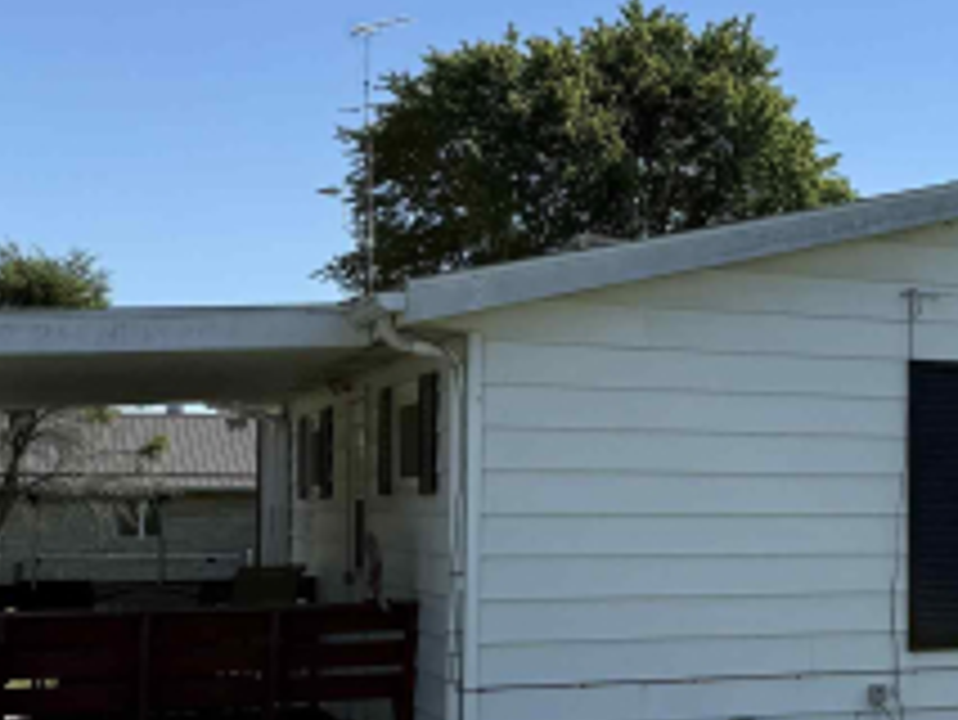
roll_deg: -0.5
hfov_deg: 23.3
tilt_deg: +2.2
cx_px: 1217
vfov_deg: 19.6
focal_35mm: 75
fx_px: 2077
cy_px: 454
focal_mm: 6.76
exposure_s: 1/4673
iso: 80
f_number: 1.78
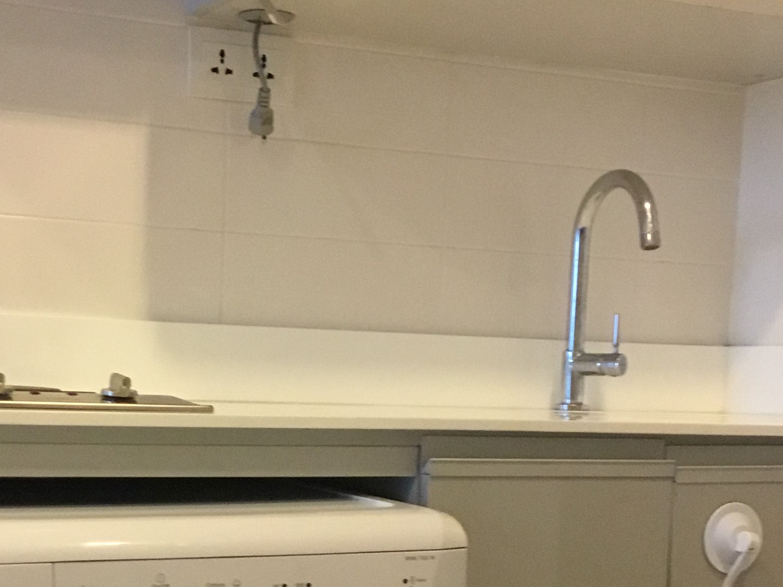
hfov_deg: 37.4
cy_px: 211
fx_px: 1153
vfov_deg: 28.4
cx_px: 317
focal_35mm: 51
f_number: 2.4
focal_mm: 3.3
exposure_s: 1/25
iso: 200
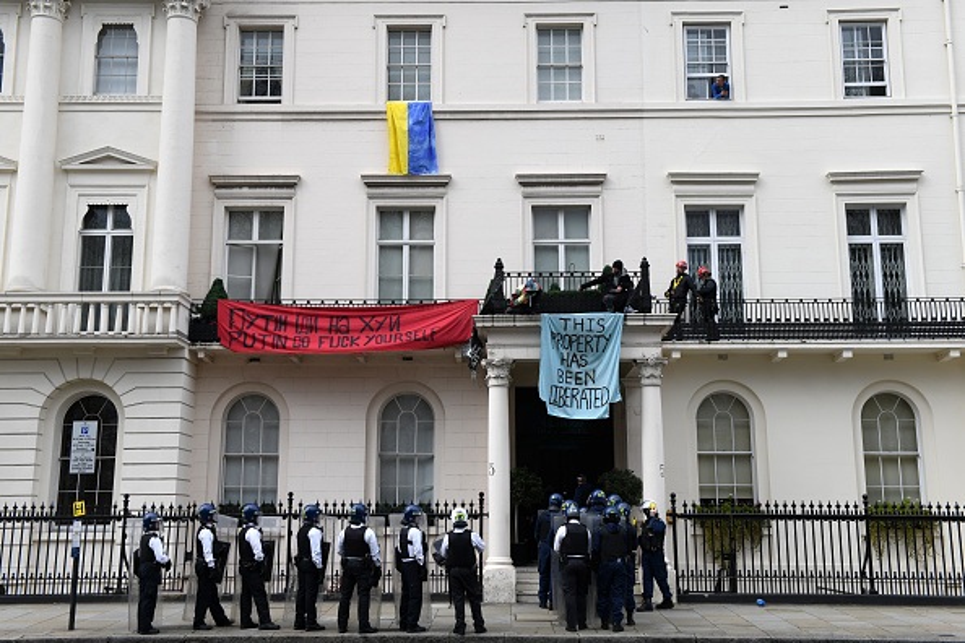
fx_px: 1019
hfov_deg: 50.7
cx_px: 482
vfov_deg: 35.1
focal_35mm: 38
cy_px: 322
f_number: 7.1
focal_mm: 38
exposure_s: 1/640
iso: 320
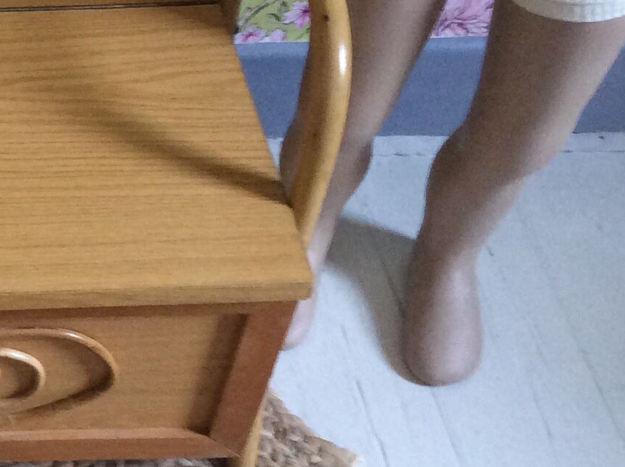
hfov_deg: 18.7
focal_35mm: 97
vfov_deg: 15.2
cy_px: 202
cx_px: -213
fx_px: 1749
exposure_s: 1/25
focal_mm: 3.3
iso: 125
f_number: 2.4
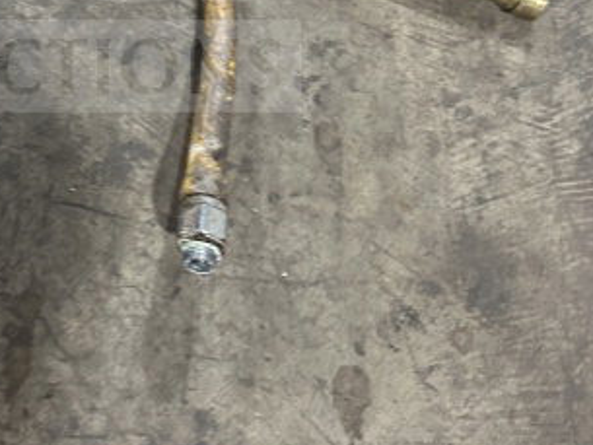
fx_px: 1097
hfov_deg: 29.3
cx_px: 82
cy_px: -42
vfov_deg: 21.8
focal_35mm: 64
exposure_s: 1/60
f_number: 1.78
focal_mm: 6.86
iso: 320
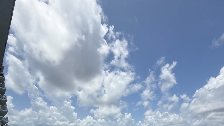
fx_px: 125
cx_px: 114
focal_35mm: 21
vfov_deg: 38.4
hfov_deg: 83.8
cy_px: 154
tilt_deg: -6.7
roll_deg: -0.6
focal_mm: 2.22
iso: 50
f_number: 2.2
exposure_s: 1/3460
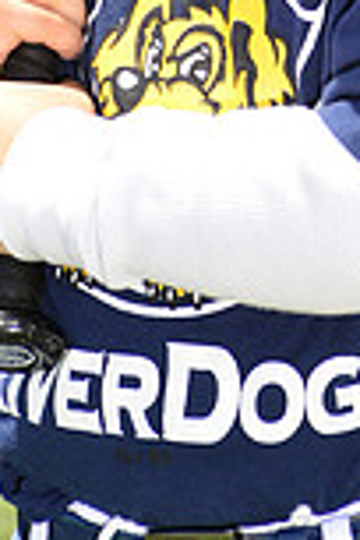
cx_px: 263
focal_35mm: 703
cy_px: -392
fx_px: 10544
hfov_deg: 2.0
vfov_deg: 2.9
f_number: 11
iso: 250
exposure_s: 1/250
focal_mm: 185
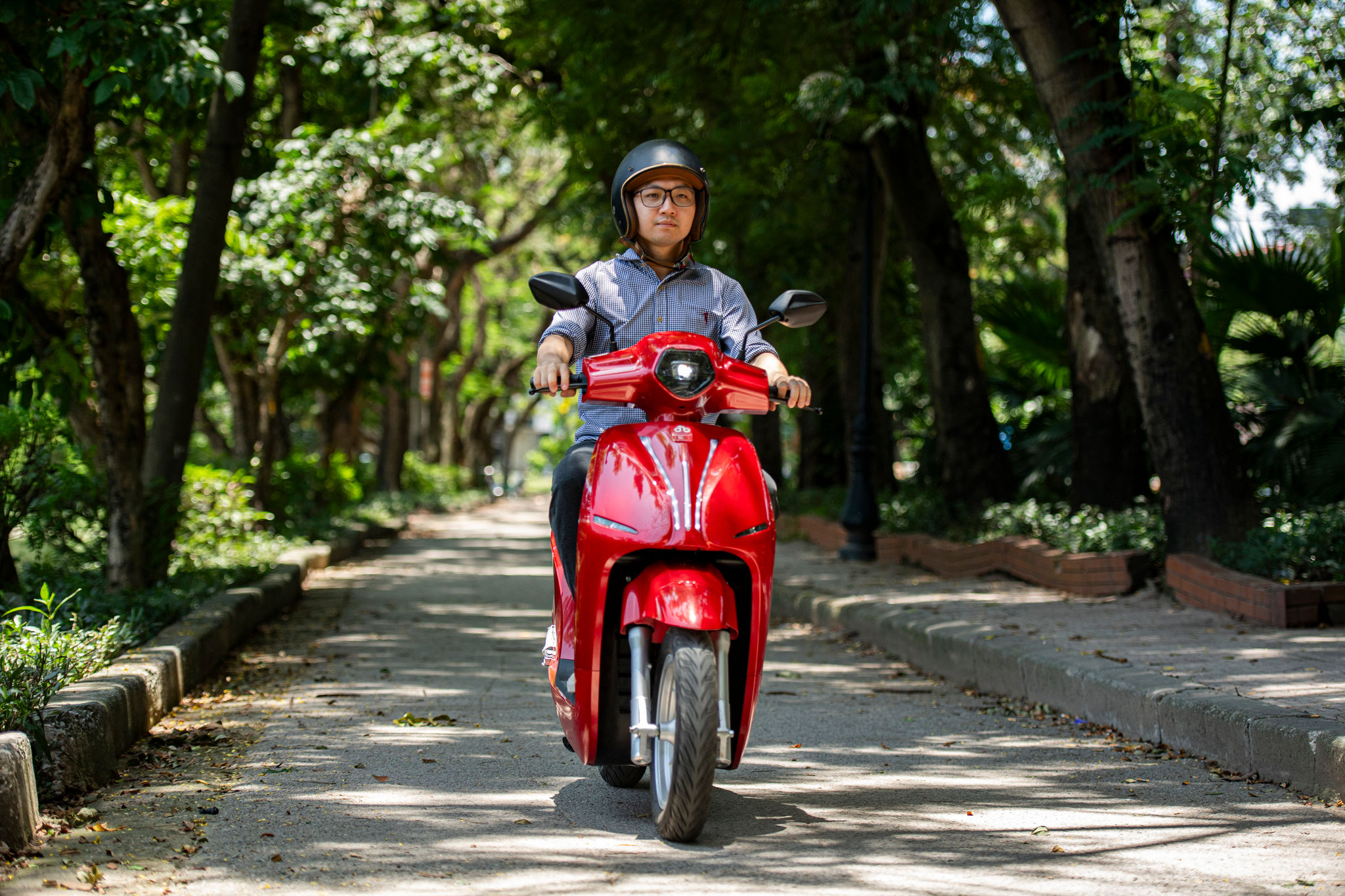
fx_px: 3213
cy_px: 448
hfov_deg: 23.6
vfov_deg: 15.9
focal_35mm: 86
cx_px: 672
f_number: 2.8
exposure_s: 1/400
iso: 500
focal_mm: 86
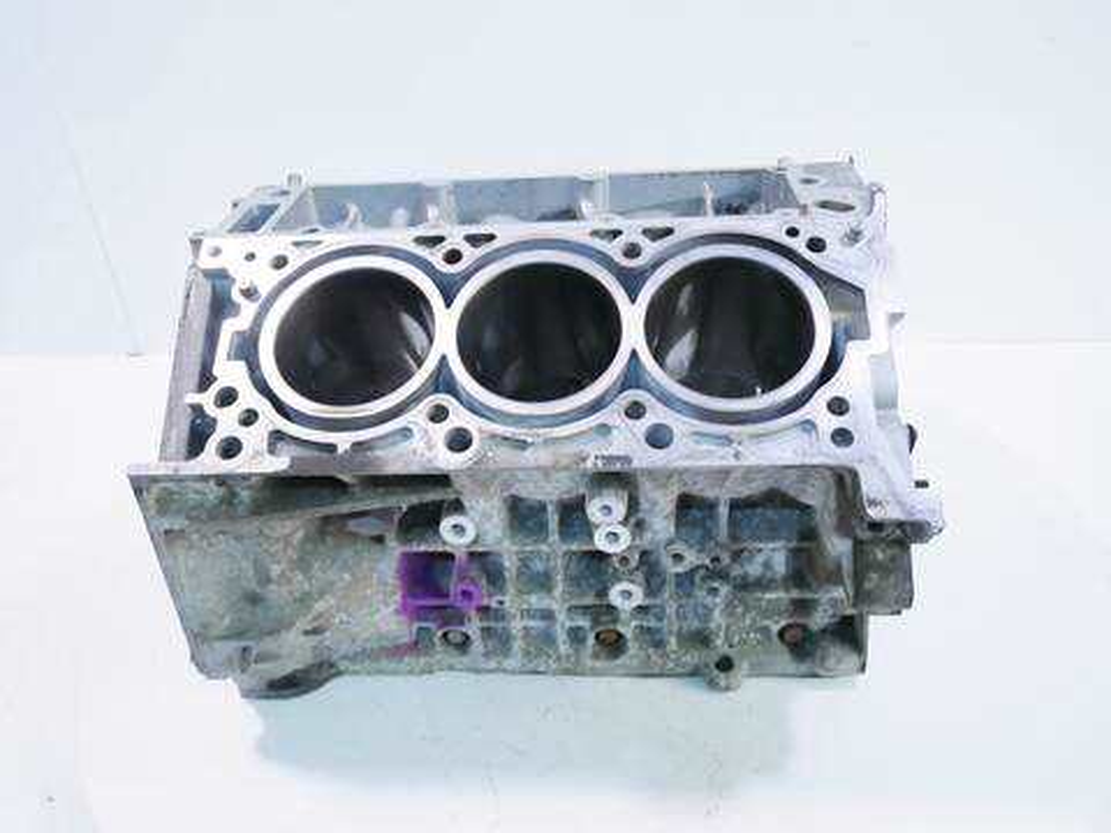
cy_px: 416
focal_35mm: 30
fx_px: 963
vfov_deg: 46.8
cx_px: 556
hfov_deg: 60.0
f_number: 3.7
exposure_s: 1/60
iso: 320
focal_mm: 15
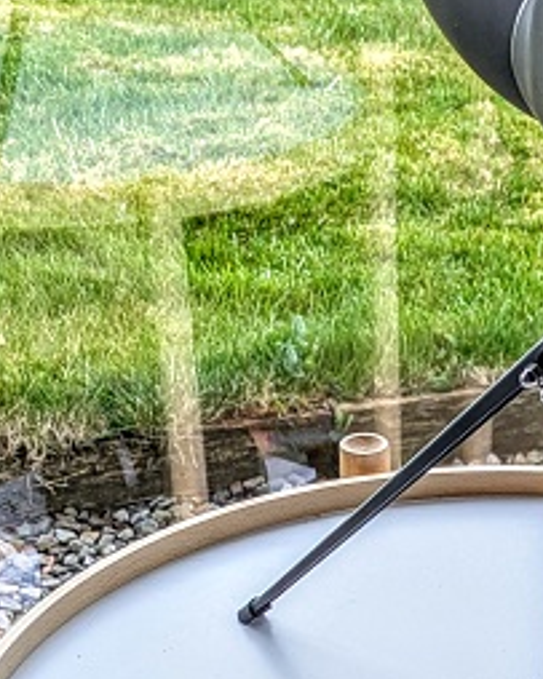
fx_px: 1930
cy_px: 877
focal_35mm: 96
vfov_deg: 18.6
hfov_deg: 15.6
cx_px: 588
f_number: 1.89
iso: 70
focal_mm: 5.43
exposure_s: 1/100
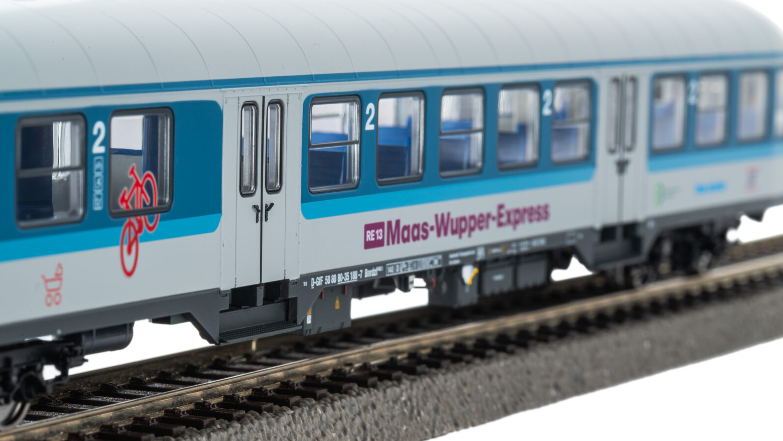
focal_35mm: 111
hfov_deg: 19.3
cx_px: 390
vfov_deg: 10.9
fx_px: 2305
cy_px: 207
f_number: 29
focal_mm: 105
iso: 100
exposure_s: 1/2.5
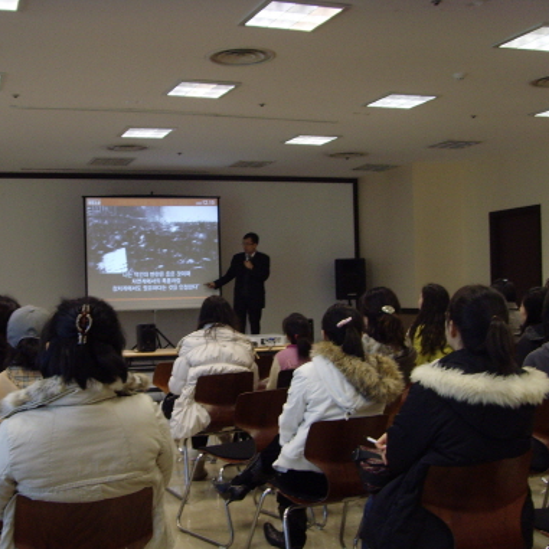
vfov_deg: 35.4
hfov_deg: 35.0
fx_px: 861
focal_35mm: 48
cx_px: 183
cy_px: 285
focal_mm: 6.6
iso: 200
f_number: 3.5
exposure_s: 1/45
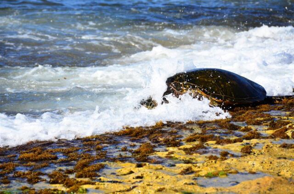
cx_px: 147
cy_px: 97
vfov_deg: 4.6
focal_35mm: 300
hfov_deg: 6.9
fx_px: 2443
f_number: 8
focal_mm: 200
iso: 400
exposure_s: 1/1250
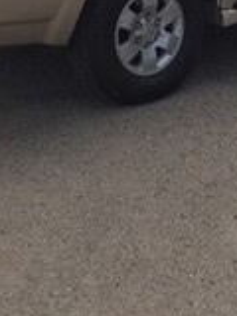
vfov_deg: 20.5
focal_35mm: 90
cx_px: 158
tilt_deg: -11.5
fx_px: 822
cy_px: -55
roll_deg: +2.2
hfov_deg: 16.4
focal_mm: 4.15
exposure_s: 1/599
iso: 32
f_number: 2.2
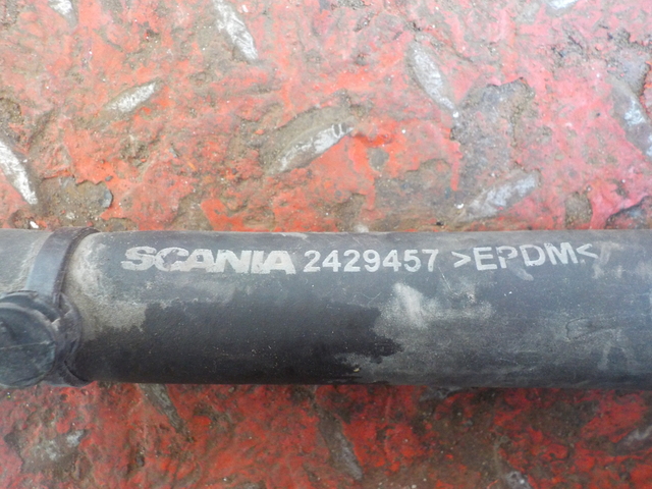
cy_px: 244
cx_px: 326
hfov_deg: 60.0
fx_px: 565
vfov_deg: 46.8
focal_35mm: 30
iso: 500
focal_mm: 4.1
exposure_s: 1/8
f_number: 3.3
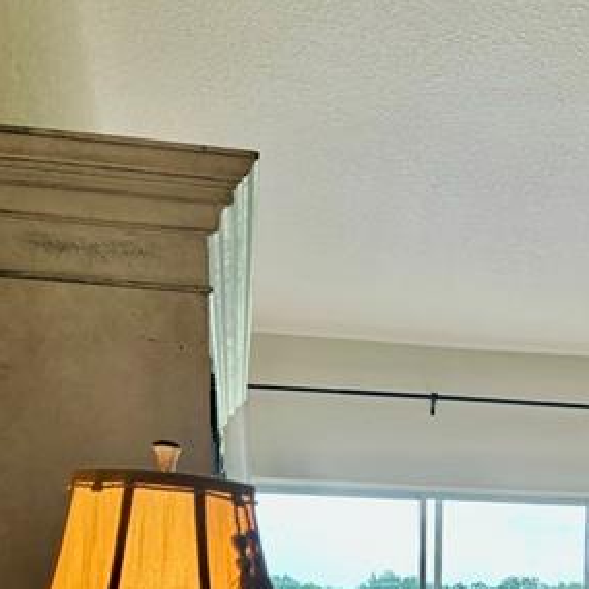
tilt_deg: -6.6
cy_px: 738
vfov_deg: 24.6
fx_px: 1194
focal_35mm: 62
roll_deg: -1.7
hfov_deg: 26.5
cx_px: 558
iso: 40
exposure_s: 1/120
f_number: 1.6
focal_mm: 5.96
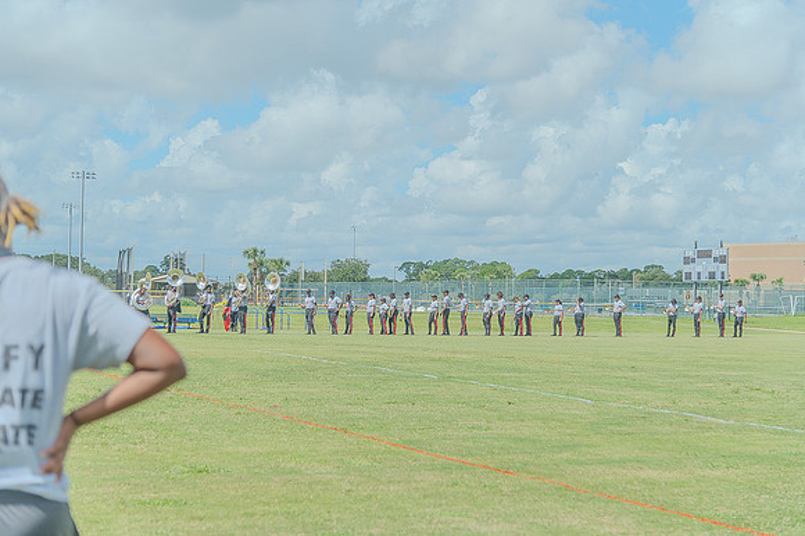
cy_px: 268
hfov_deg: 32.4
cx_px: 402
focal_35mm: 62
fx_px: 1386
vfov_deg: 21.9
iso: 100
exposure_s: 1/320
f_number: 4
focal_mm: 62
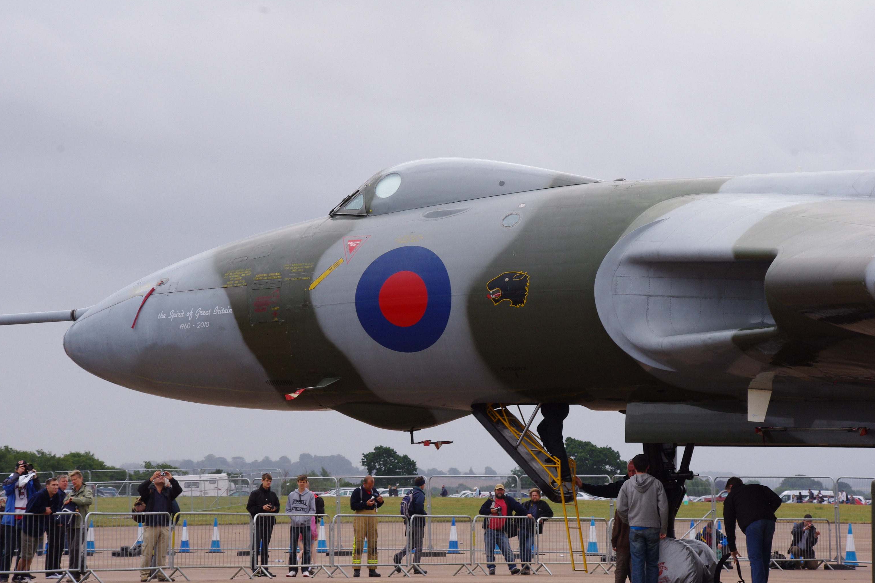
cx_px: 438
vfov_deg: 9.3
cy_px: 290
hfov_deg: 13.9
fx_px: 3597
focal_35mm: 148
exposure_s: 1/320
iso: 400
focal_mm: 97.5
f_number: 11
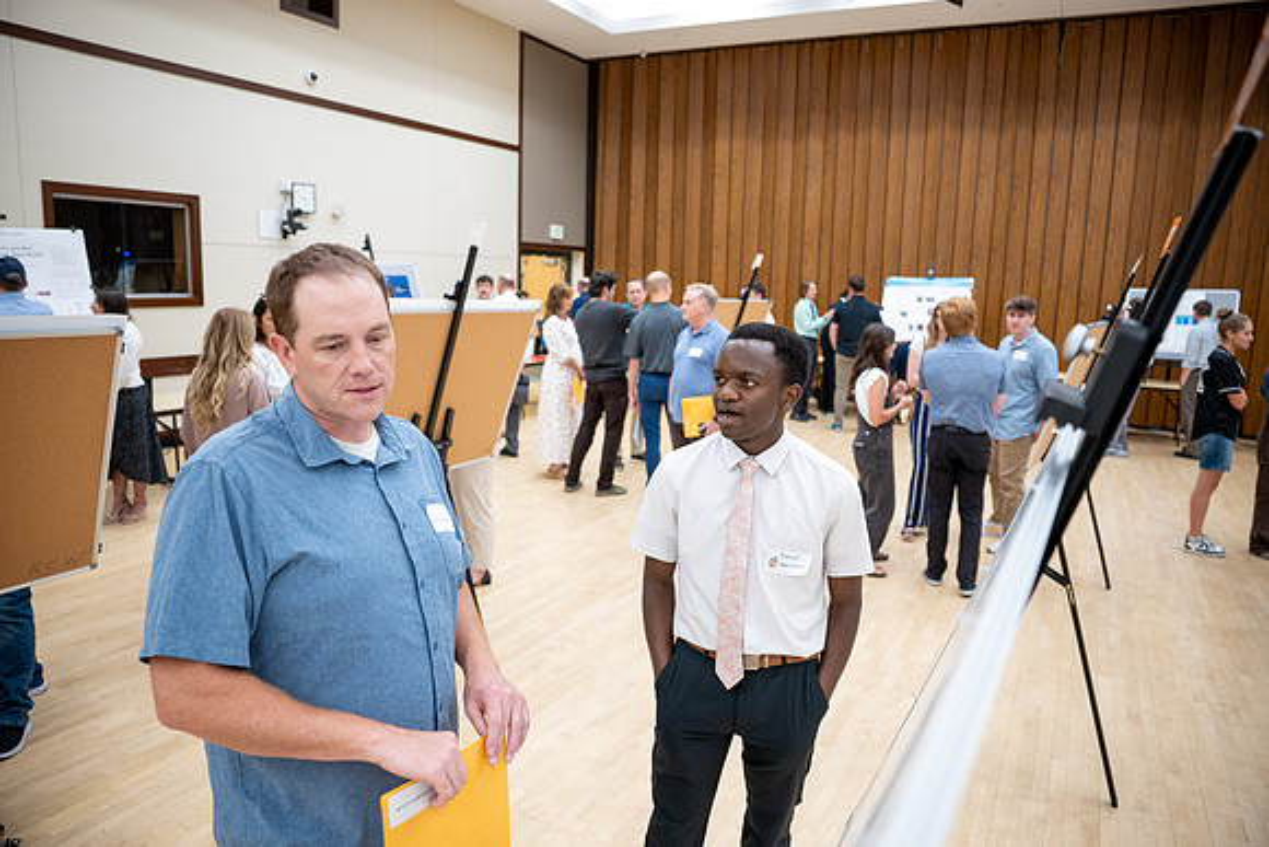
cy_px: 424
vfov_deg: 53.2
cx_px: 634
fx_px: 846
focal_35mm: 24
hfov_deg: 73.7
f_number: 2.8
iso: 2500
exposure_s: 1/200
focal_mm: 24
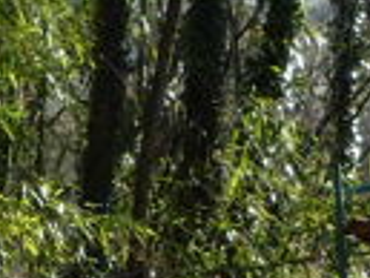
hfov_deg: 7.9
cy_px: 705
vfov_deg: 6.1
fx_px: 2482
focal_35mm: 232
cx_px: -542
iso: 100
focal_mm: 5.2
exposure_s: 1/200
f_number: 4
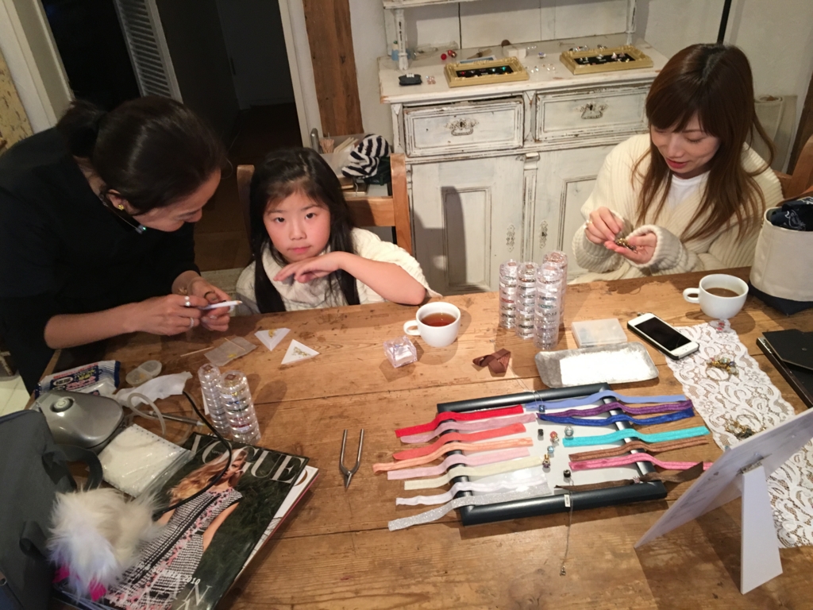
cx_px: 406
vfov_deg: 48.2
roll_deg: +4.0
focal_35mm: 29
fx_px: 681
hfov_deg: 61.7
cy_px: 305
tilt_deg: -35.0
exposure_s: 1/30
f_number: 2.2
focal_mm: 4.15
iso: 100
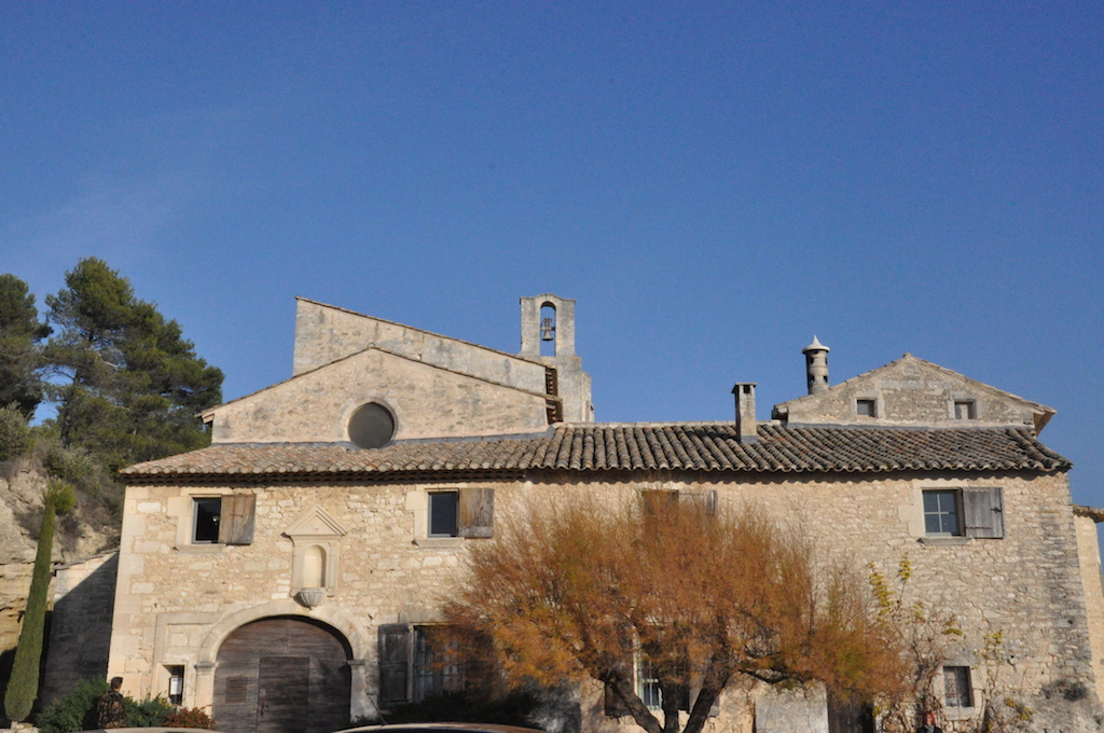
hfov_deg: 49.6
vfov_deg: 34.1
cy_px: 366
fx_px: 1194
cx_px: 552
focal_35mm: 39
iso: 3200
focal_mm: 26
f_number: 20
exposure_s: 1/1600
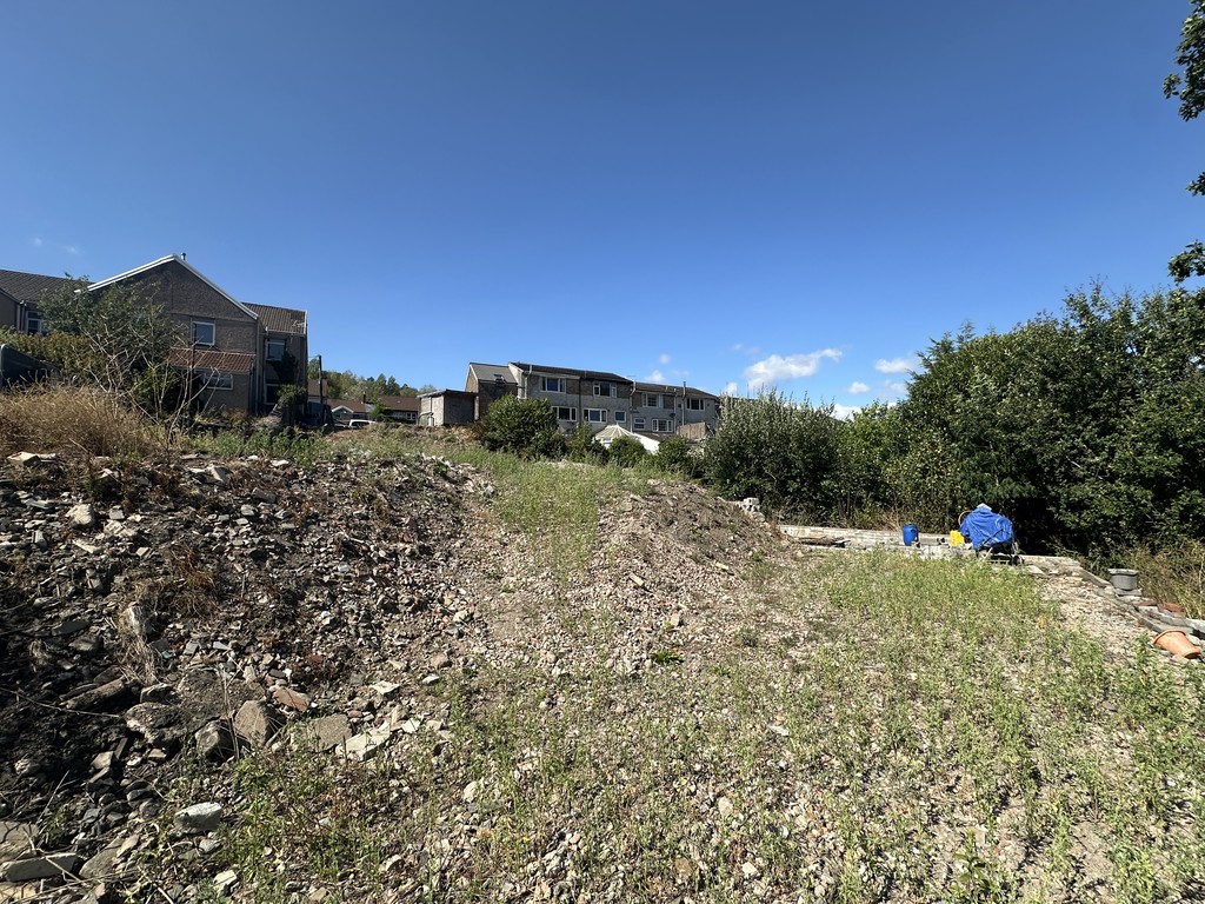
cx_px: 602
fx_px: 487
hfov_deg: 102.1
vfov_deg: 85.7
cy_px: 452
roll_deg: +0.7
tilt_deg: +5.1
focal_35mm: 14
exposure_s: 1/1916
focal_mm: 2.22
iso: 50
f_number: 2.2
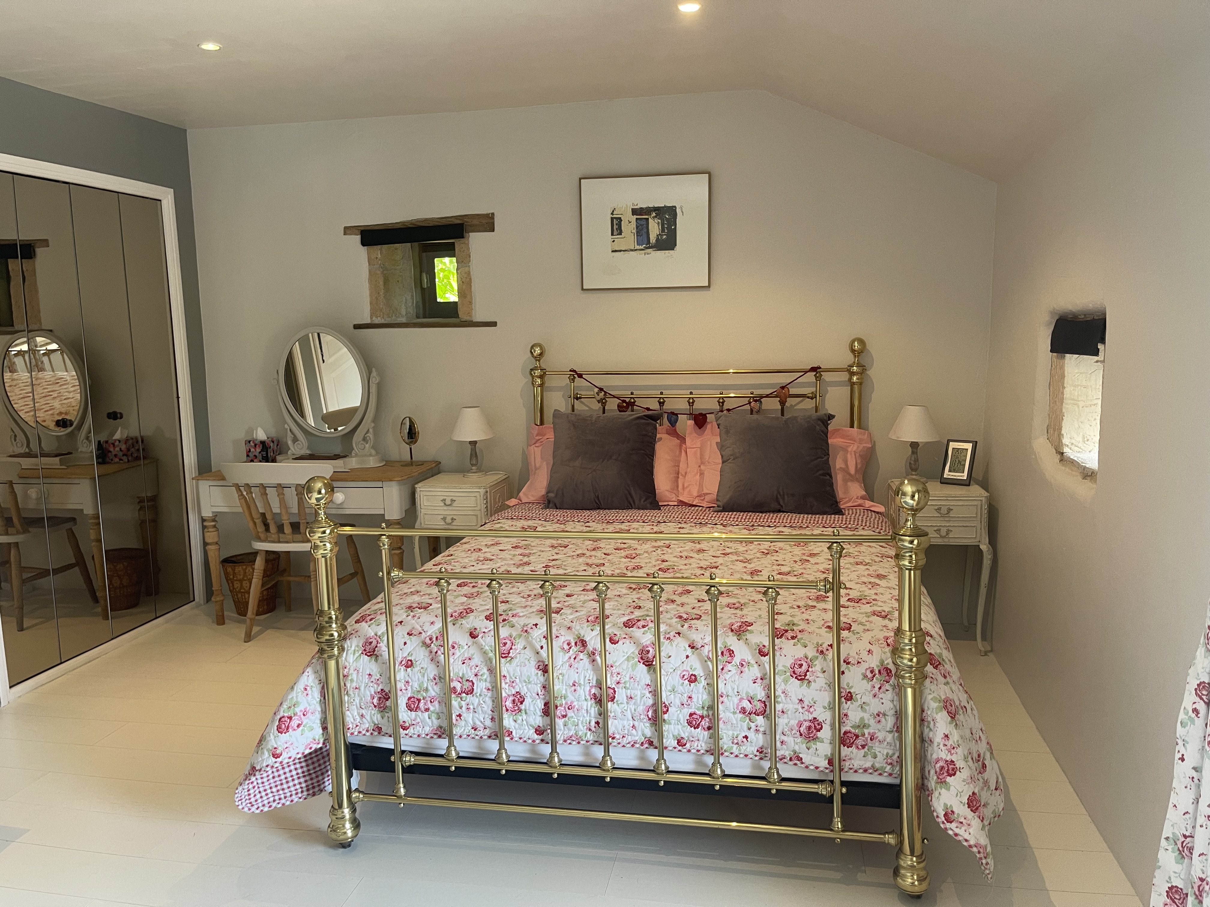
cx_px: 605
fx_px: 874
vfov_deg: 54.9
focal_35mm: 25
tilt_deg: -8.9
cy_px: 454
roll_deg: +0.7
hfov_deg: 69.4
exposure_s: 1/93
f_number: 1.6
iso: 125
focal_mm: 5.1
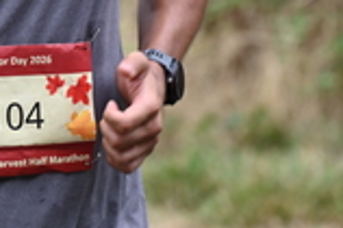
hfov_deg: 3.0
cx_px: -37
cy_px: -127
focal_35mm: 697
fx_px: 6634
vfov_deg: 2.0
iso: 400
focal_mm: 200
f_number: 6.3
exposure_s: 1/320
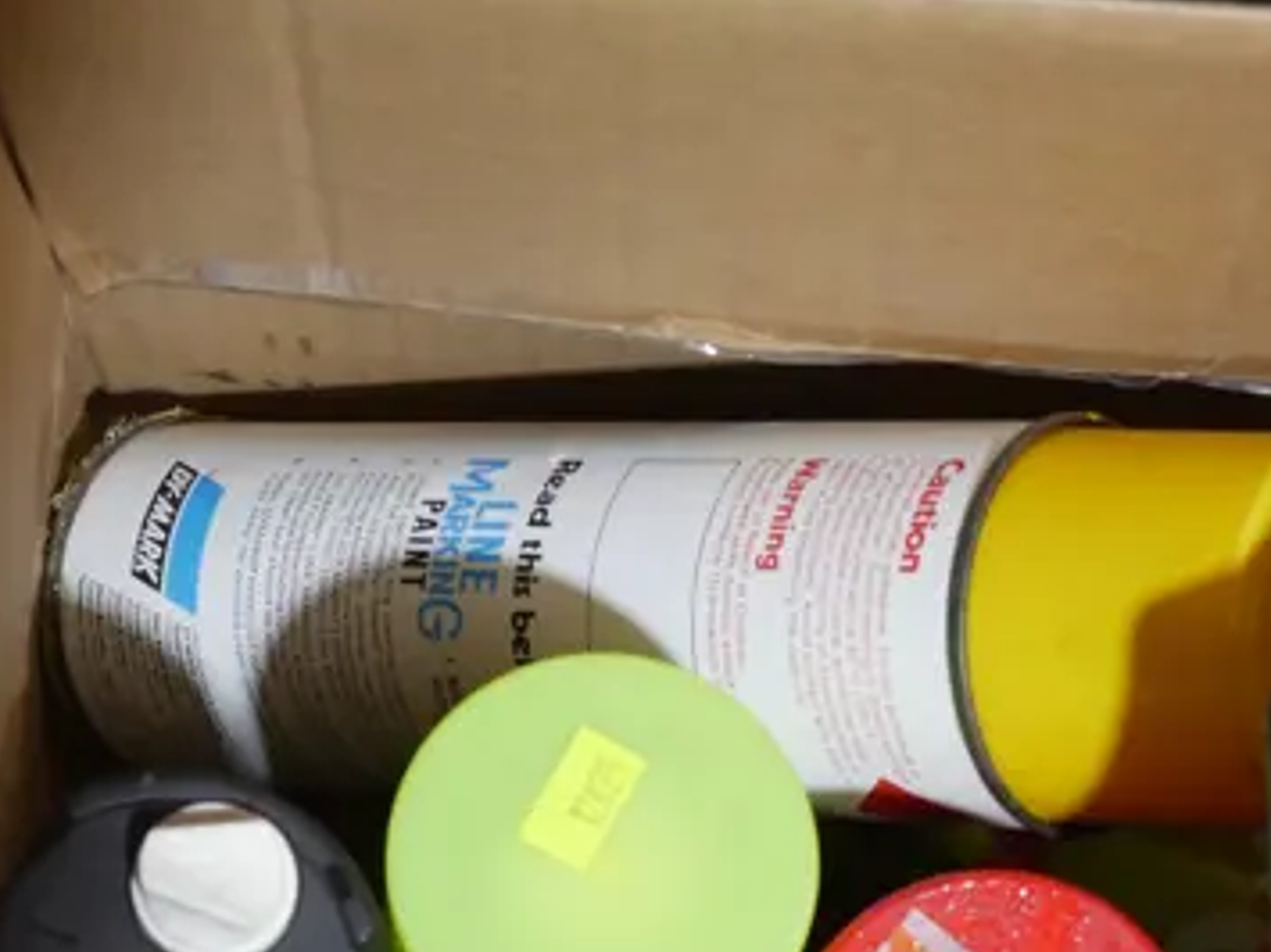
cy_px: 1086
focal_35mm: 127
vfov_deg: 11.5
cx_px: 1106
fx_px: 4661
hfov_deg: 15.4
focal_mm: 22
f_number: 4.7
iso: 640
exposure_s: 1/60
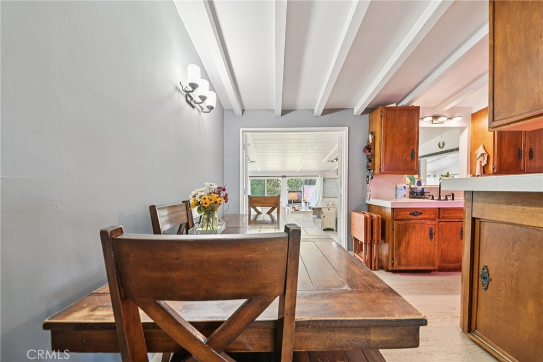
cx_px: 272
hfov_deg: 108.3
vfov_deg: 85.4
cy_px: 181
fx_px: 196
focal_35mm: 13
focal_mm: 13
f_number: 8
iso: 250
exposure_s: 1/2
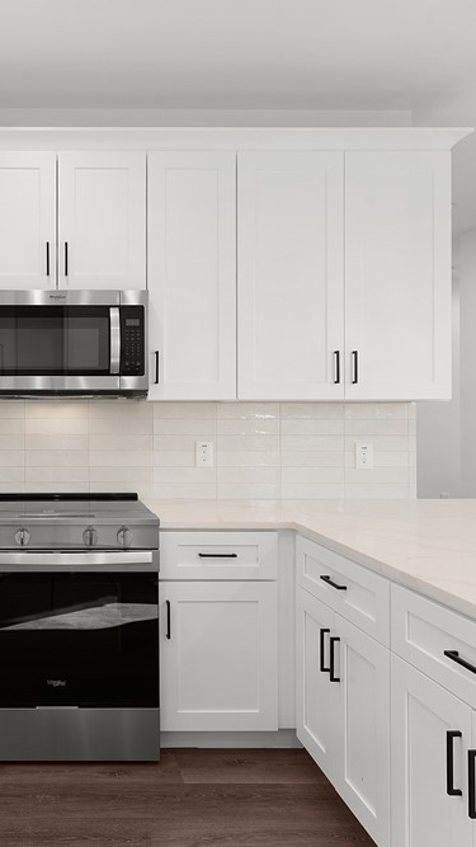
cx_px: 61
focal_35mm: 29
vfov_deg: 66.1
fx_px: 651
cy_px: 412
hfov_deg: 37.9
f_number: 10
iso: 100
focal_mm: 17
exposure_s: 1/5
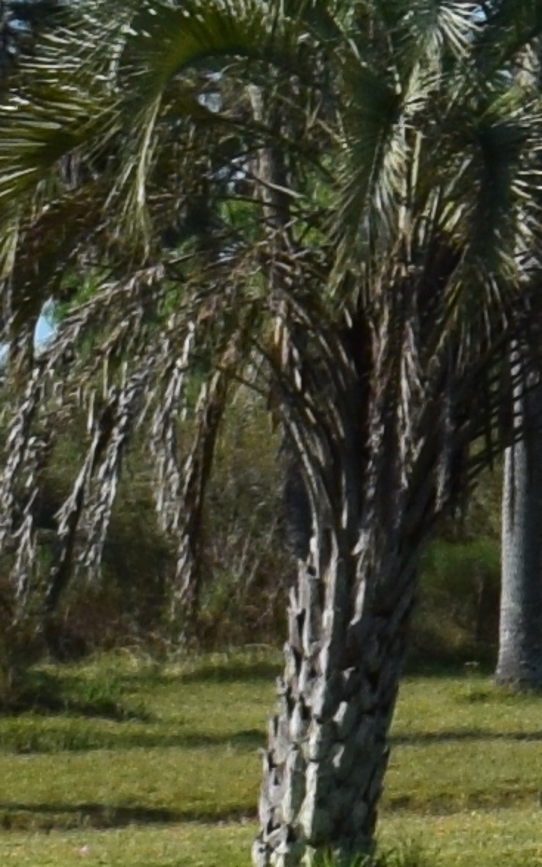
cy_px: -504
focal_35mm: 344
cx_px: 3282
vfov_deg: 6.0
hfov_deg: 3.4
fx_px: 8128
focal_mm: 22
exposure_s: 1/500
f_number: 11
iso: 360
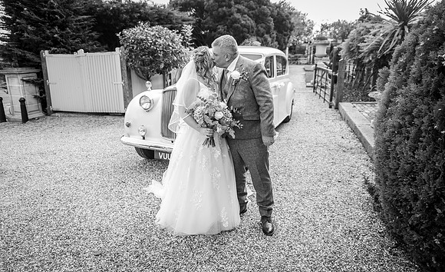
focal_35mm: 25
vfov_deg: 49.1
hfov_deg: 73.8
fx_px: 297
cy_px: 124
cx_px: 222
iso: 160
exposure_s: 1/160
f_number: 3.5
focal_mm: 24
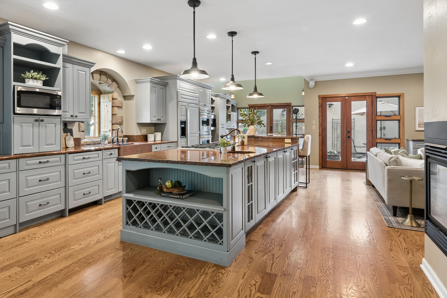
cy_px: 131
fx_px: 261
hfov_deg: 81.0
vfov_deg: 59.4
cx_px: 202
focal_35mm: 21
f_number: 9
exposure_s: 1/6
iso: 640
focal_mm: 18
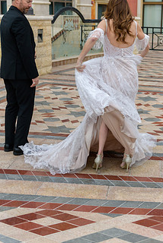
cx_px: 101
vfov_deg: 33.8
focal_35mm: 59
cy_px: 103
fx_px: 400
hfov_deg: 23.0
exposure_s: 1/3200
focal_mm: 42
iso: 400
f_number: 2.8
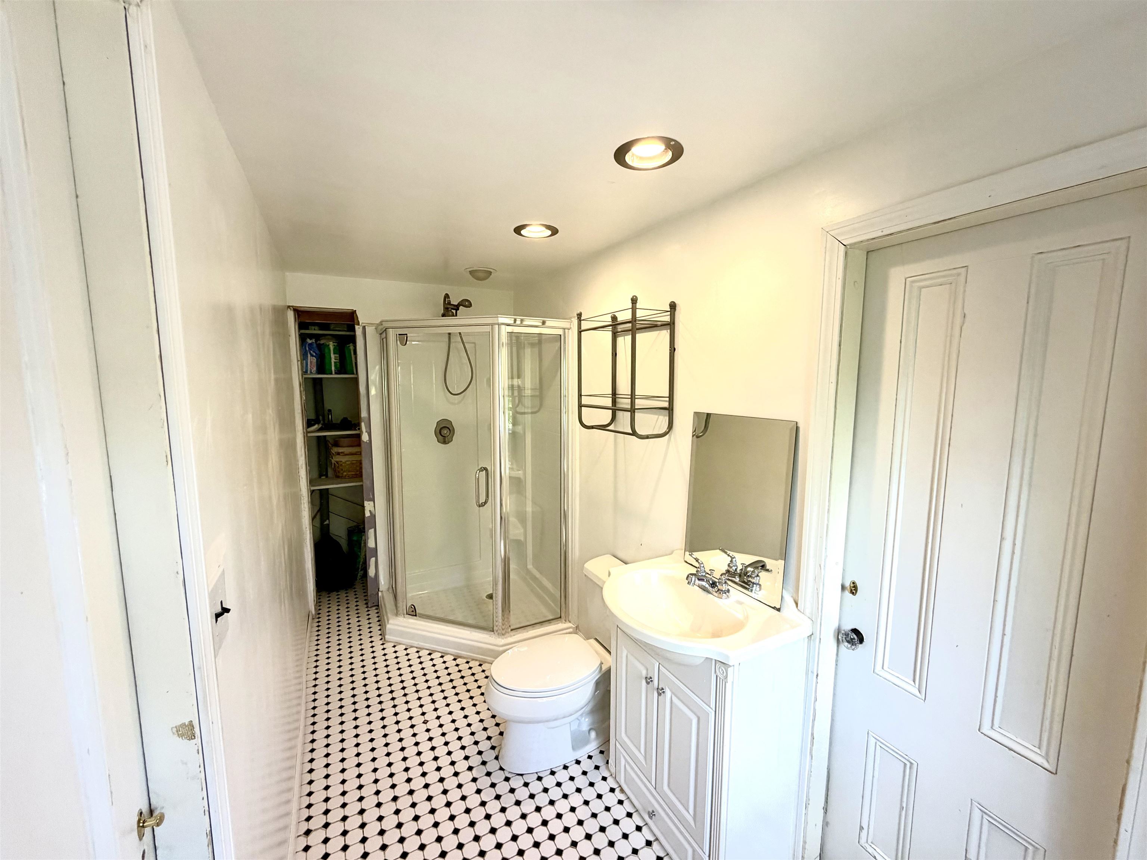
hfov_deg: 102.1
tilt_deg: -6.2
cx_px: 574
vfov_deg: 85.7
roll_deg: +0.0
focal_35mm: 14
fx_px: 464
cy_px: 430
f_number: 2.2
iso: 160
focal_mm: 2.22
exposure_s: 1/121
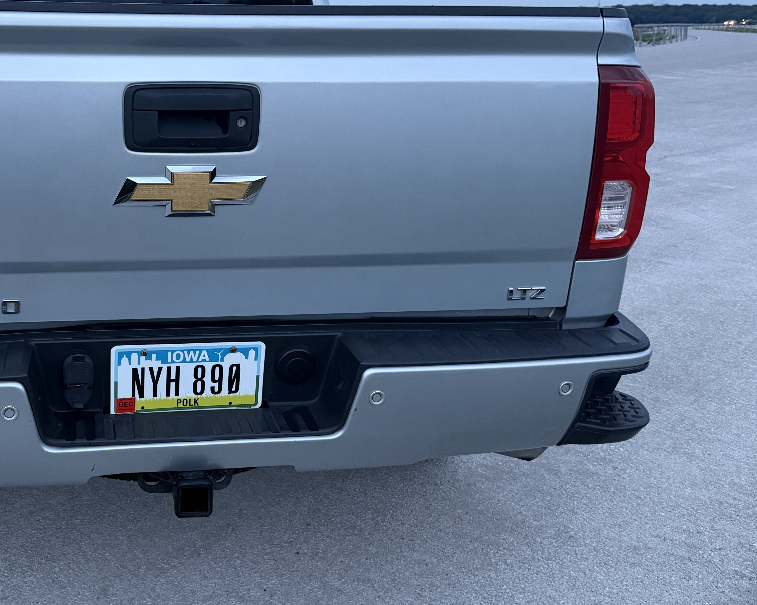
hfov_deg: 43.0
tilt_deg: -12.7
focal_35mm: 41
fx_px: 919
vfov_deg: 36.3
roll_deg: +1.0
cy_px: 222
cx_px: 168
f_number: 1.78
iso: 400
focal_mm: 6.76
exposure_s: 1/60
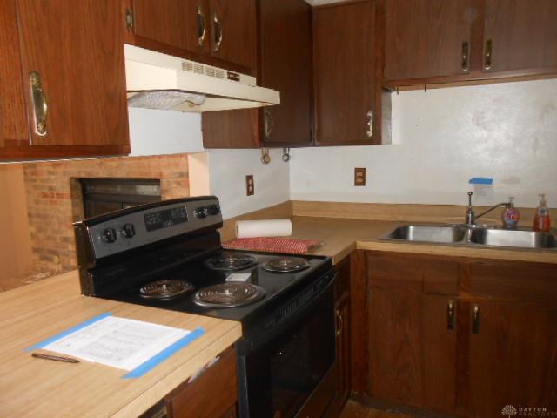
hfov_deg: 67.3
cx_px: 278
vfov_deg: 53.1
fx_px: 418
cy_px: 209
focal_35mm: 26
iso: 250
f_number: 3.5
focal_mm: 4.6
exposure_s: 1/25
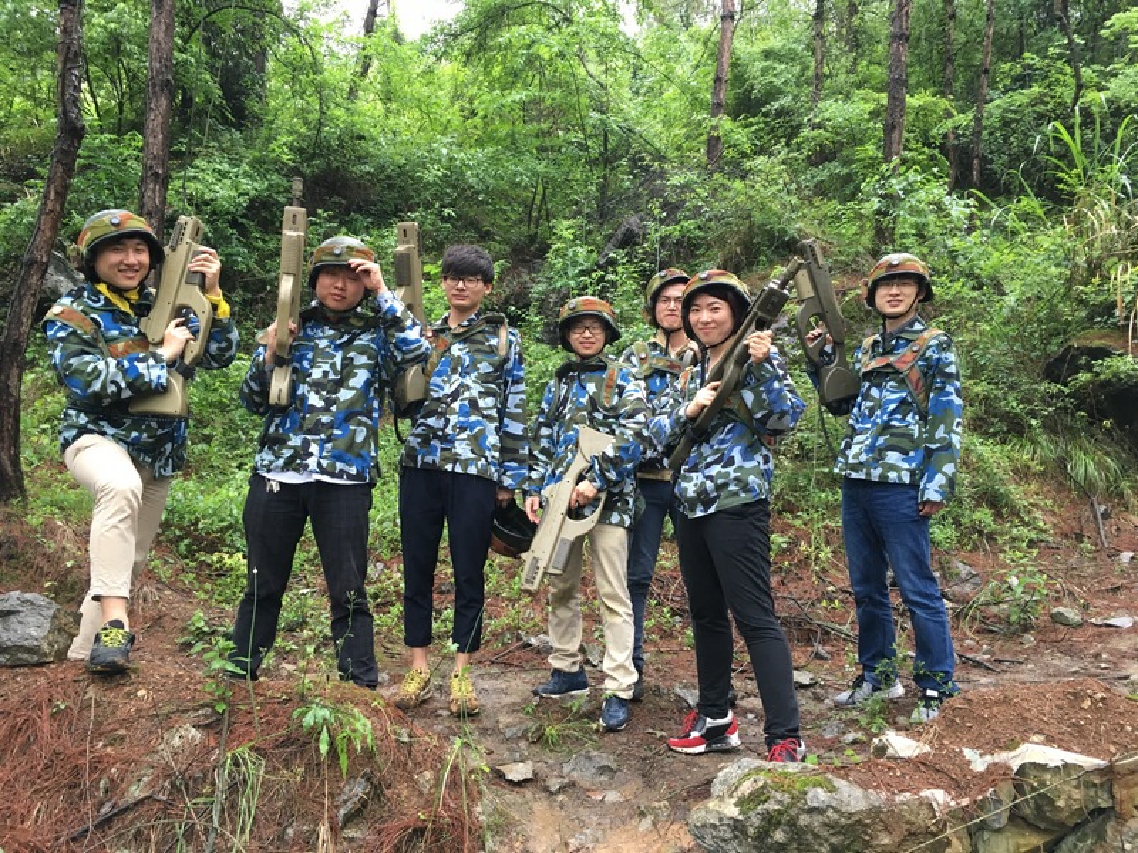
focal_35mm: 29
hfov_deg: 61.7
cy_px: 426
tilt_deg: +6.4
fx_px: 953
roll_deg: -2.3
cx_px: 569
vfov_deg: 48.2
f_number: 2.2
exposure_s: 1/33
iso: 50
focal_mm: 4.15
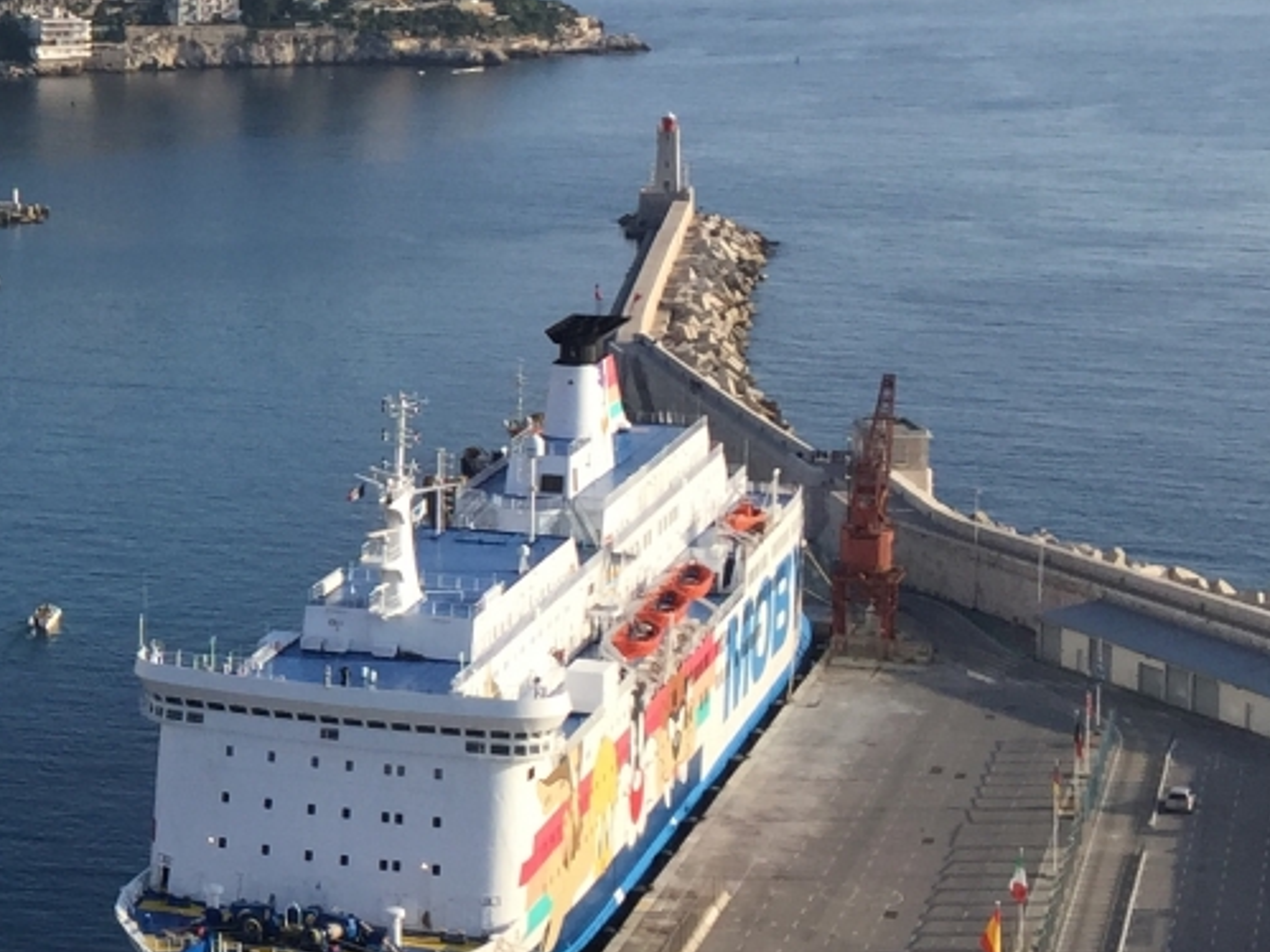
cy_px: 275
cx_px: -537
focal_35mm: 93
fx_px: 3411
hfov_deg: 19.0
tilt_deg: -6.7
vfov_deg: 15.8
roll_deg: +0.7
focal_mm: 4.15
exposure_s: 1/1647
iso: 32
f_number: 2.2
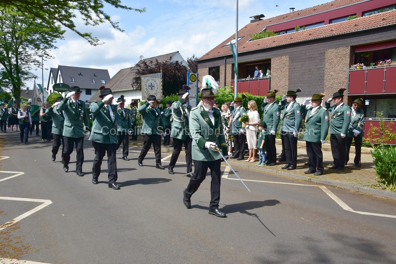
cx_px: 198
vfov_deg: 40.0
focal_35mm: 33
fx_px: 363
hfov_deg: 57.2
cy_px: 132
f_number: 8
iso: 160
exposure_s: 1/250
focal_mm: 22
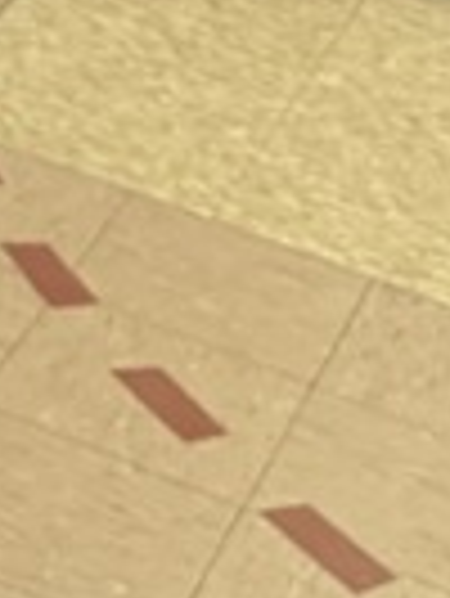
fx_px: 3201
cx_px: -684
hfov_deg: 7.4
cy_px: -1003
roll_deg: -6.4
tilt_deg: -8.9
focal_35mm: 185
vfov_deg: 9.2
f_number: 1.78
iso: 160
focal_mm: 6.76
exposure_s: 1/120
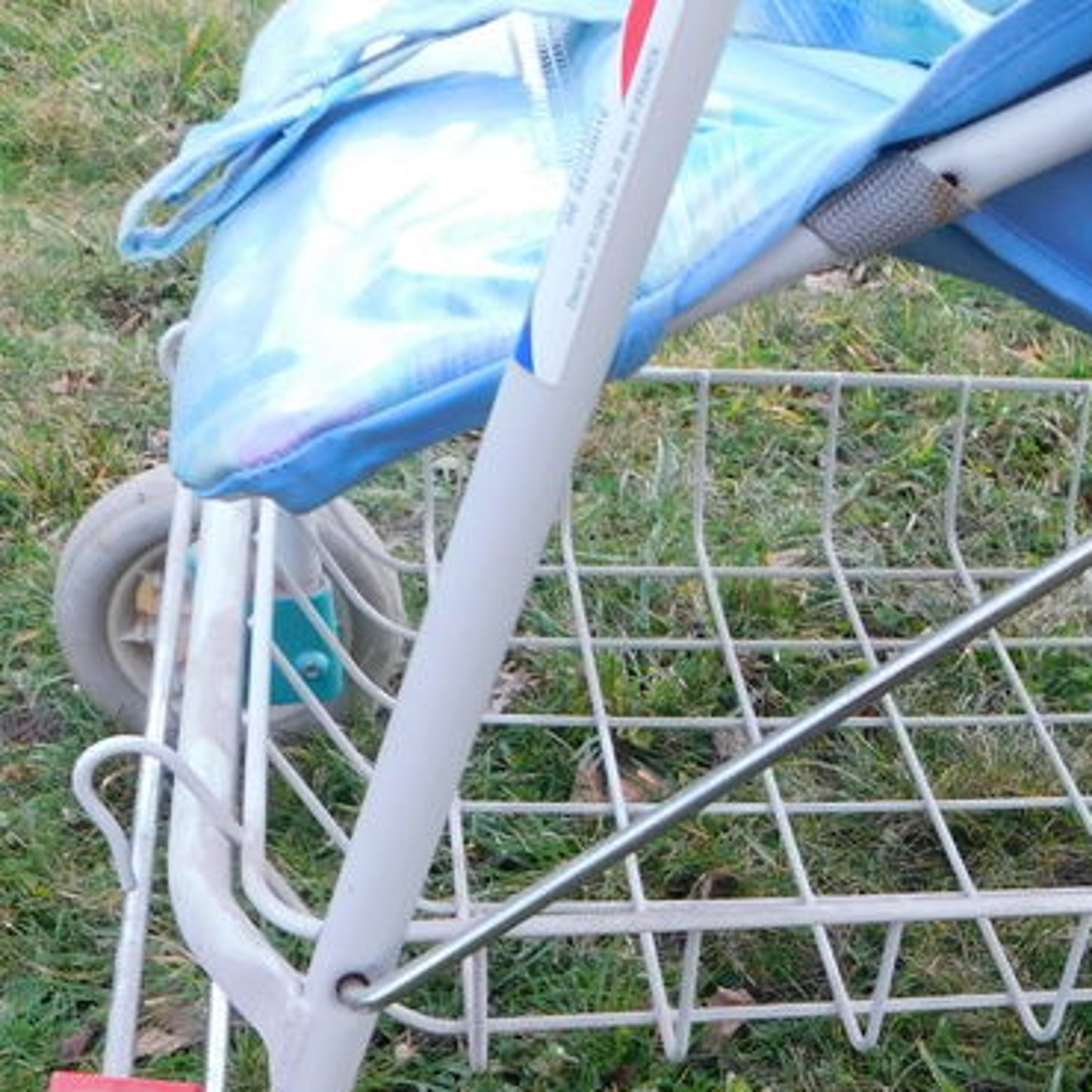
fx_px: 1963
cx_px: 936
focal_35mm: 55
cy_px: 941
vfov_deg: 30.0
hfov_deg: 30.0
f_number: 3
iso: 200
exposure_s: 1/30
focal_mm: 4
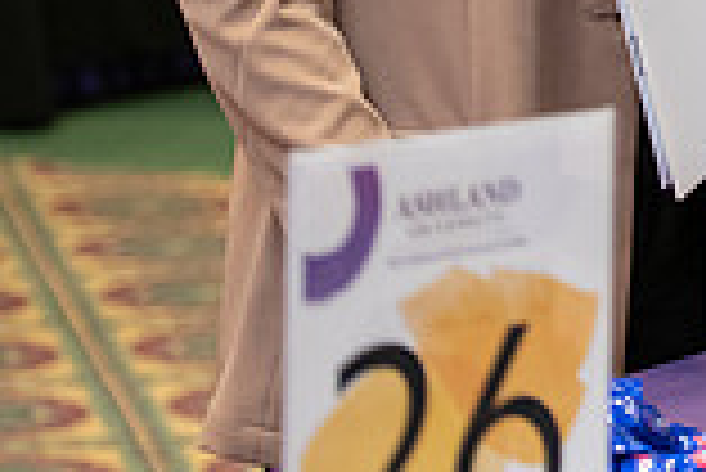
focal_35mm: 259
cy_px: -285
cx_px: 1160
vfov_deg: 5.3
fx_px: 5084
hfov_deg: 7.8
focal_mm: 70
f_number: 2.8
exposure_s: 1/200
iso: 1600
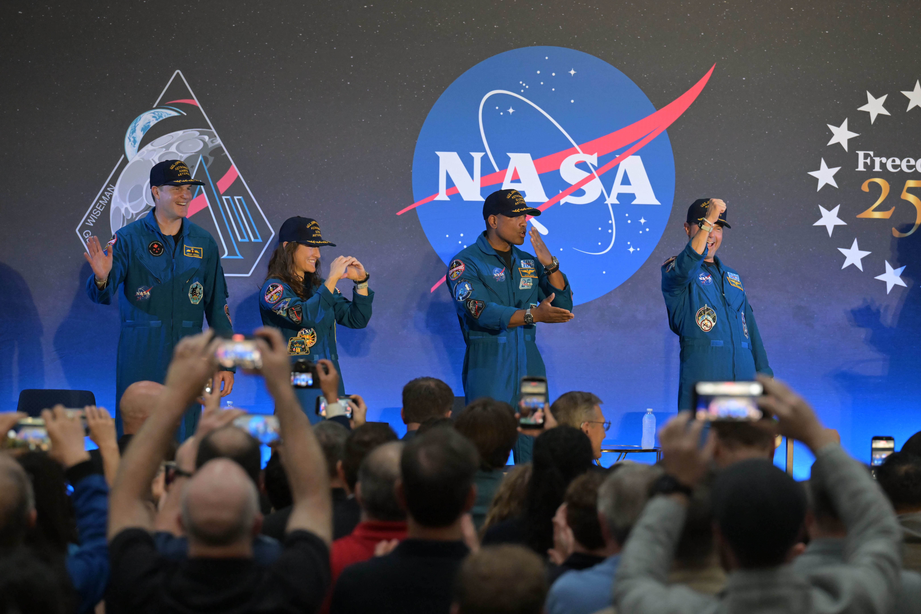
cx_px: 460
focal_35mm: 200
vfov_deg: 6.9
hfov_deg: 10.3
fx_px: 5116
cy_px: 307
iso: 6400
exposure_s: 1/400
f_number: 5.6
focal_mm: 200
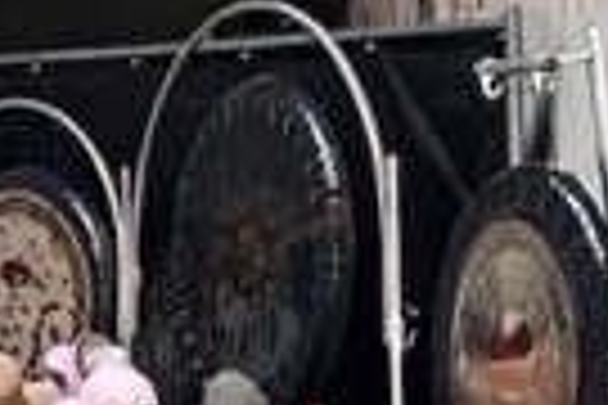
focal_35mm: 180
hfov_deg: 11.3
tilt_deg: -0.5
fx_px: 3040
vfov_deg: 7.6
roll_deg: -0.3
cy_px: 250
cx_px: -5
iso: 100
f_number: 1.5
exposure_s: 1/59
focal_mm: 5.7
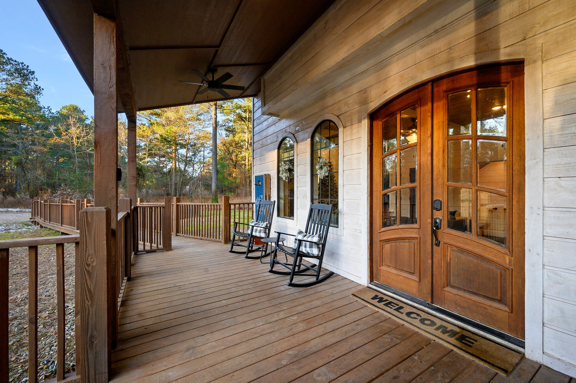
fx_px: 224
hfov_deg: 104.3
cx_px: 288
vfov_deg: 81.1
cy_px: 192
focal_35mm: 14
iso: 250
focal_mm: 14
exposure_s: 1/80
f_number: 9
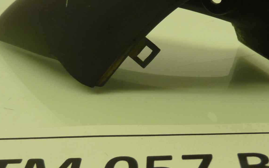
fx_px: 433
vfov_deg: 22.0
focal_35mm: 59
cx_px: 177
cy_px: 67
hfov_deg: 34.3
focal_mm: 4.1
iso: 80
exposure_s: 1/50
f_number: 3.3
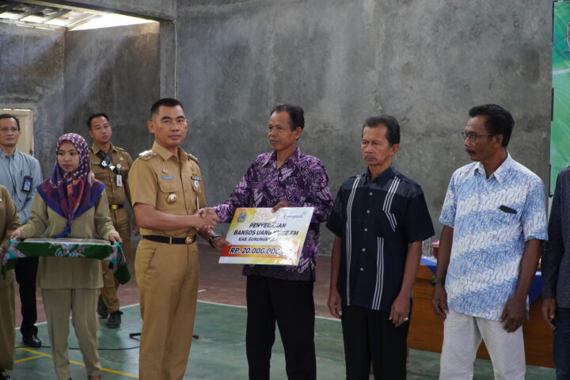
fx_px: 736
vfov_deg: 28.9
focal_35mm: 46
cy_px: 190
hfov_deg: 42.3
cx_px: 285
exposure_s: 1/50
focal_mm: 31
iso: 1000
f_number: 4.5
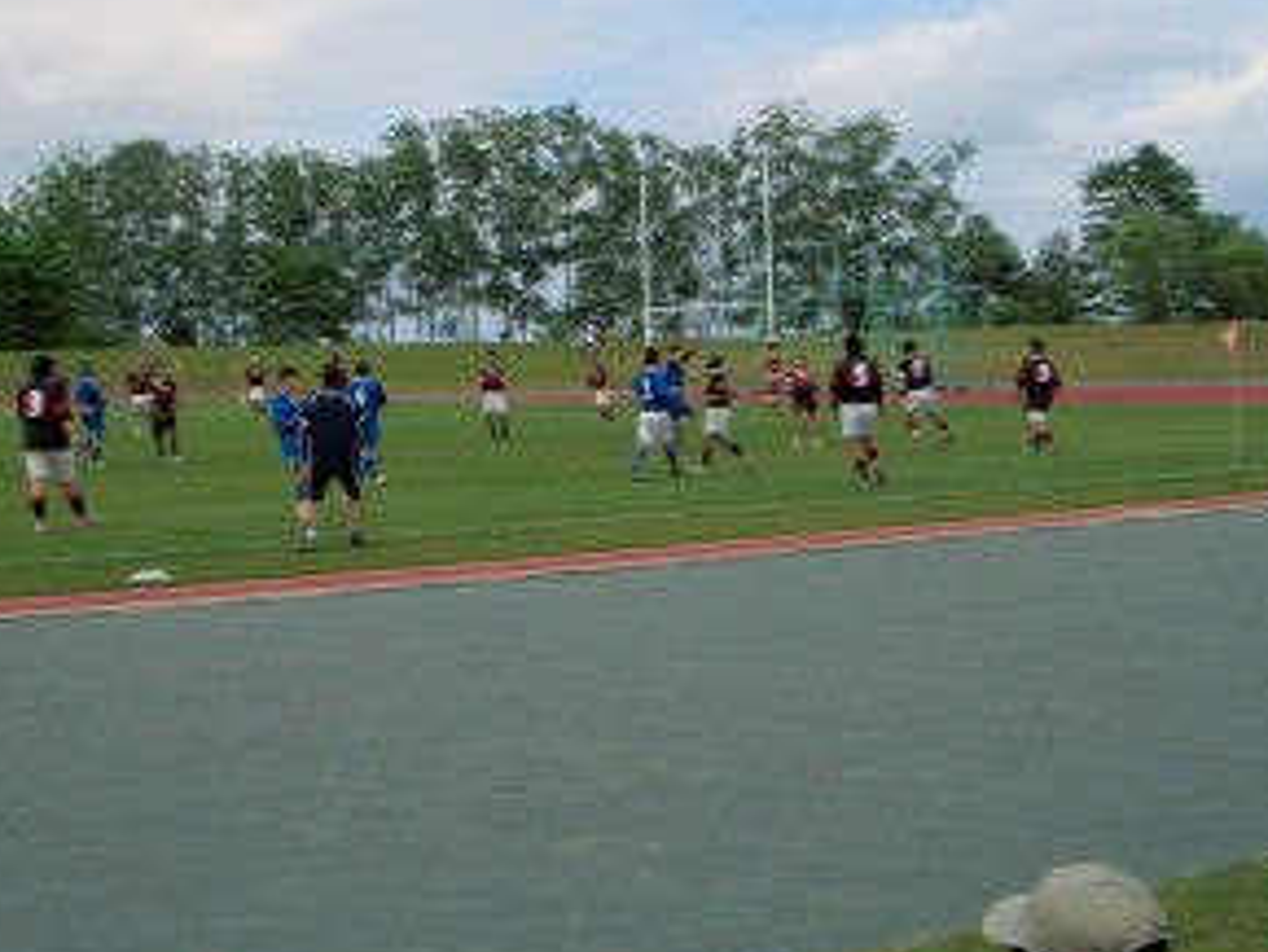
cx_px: 456
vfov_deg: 23.3
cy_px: 175
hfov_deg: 31.0
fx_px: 2272
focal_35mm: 62
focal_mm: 5.8
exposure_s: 1/2000
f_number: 4.3
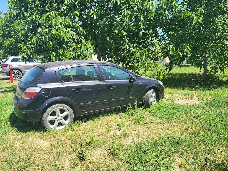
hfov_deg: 67.3
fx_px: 171
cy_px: 86
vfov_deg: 53.1
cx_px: 114
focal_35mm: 26
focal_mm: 5.4
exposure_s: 1/1061
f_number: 1.8
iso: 40
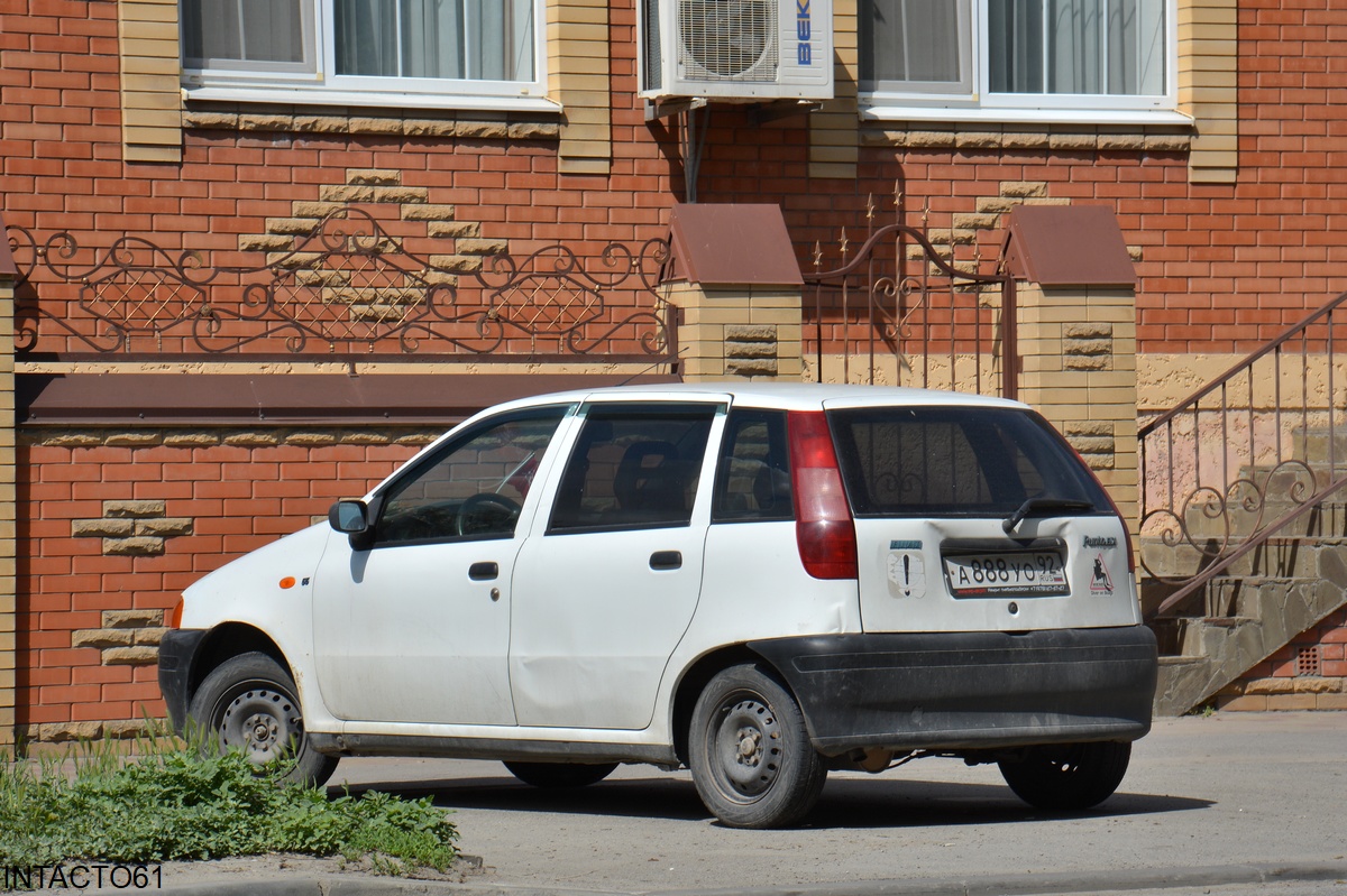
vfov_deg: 10.2
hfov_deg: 15.2
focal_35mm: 135
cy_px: 448
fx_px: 5049
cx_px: 674
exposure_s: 1/400
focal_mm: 90
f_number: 9
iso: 100
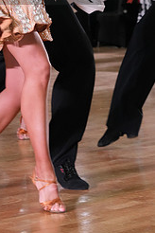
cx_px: -27
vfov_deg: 9.6
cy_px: -27
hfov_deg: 6.4
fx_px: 1369
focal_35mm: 212
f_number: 7.1
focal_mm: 90
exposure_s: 1/200
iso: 4000
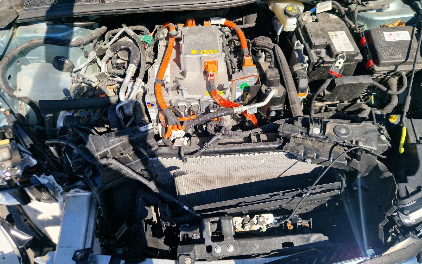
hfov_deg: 72.5
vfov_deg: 49.3
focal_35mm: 25
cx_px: 214
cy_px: 138
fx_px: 288
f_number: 1.8
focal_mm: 5.4
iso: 50
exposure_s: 1/1111
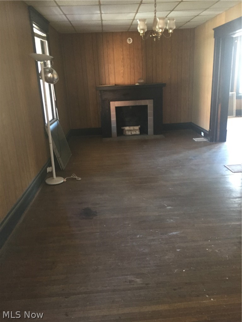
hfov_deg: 48.2
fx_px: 270
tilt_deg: -15.9
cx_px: 121
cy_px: 161
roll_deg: +2.3
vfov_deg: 61.7
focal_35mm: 29
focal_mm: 4.15
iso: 250
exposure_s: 1/17
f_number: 2.2
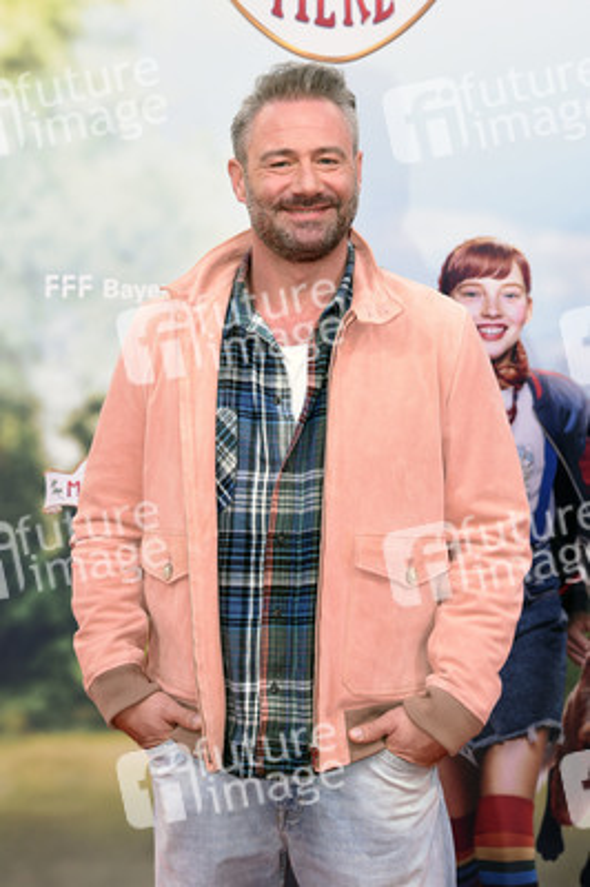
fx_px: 1724
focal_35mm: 70
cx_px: 295
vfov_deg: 28.9
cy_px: 444
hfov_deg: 19.4
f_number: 6.3
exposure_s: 1/160
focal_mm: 70
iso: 400
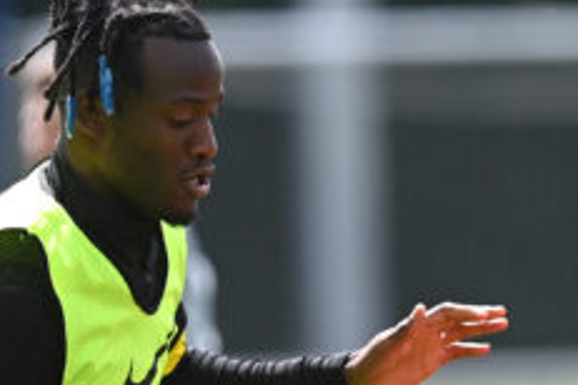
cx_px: 475
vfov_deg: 0.8
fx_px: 28512
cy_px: 719
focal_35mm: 1776
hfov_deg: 1.2
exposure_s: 1/1600
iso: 400
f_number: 5
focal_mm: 400
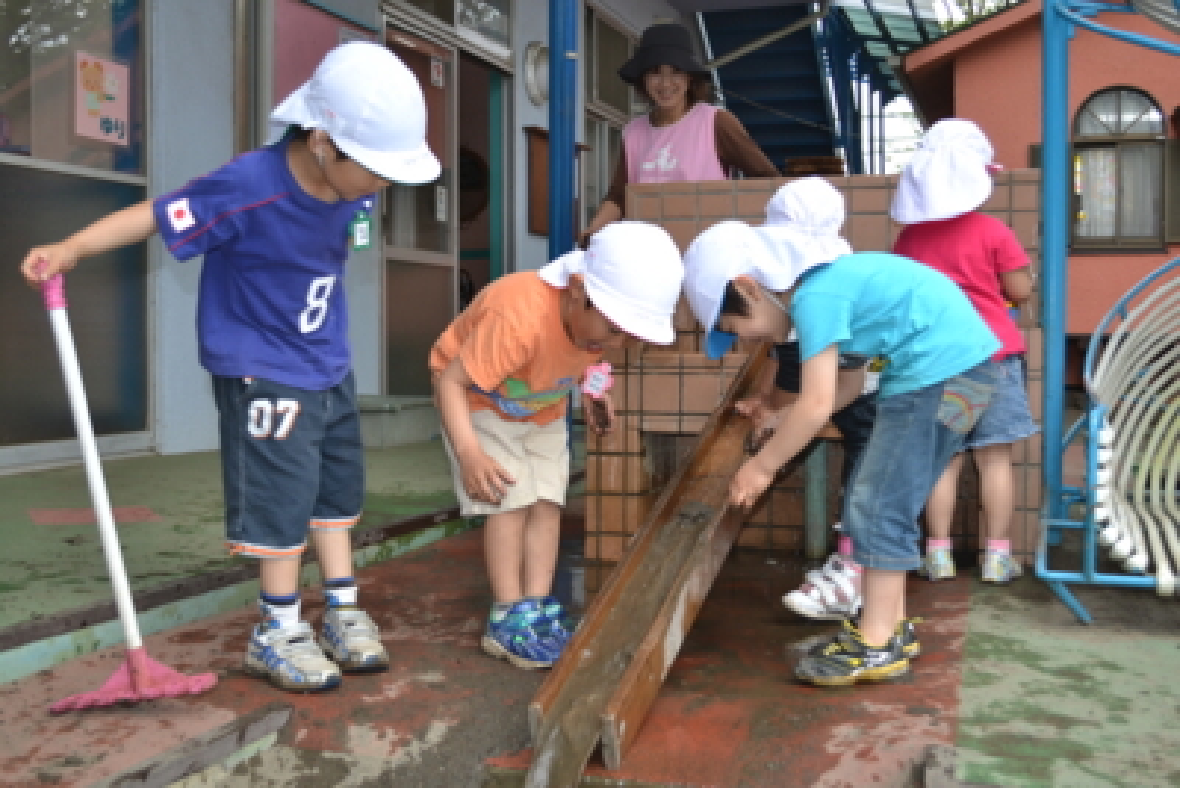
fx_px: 1377
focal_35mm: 42
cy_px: 394
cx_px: 590
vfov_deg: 31.9
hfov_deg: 46.4
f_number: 4.5
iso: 220
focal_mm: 28
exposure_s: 1/125
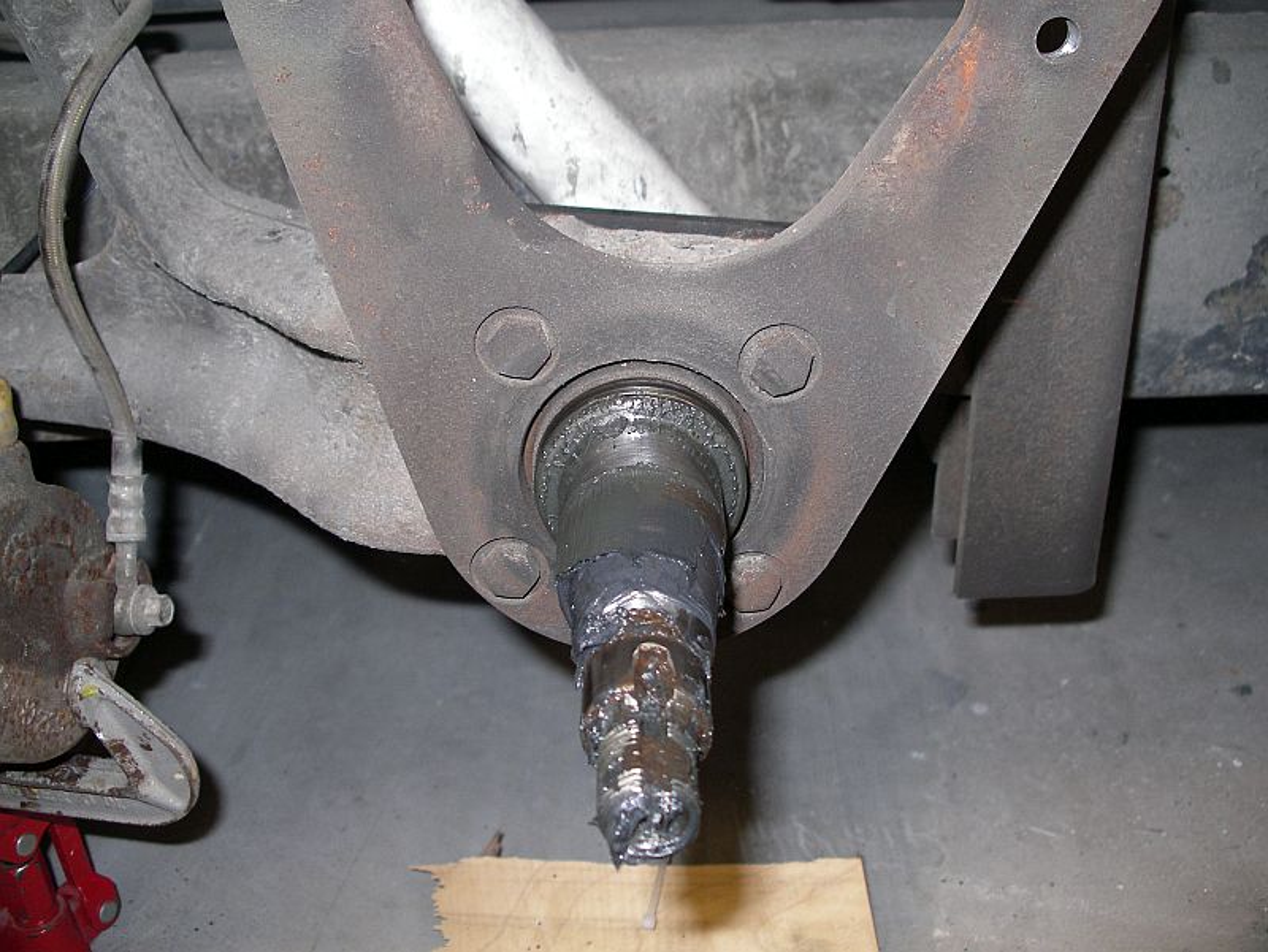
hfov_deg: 50.1
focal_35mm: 37
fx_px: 1356
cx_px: 634
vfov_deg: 38.7
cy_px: 476
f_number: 2.8
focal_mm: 7.8
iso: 200
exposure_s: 1/40
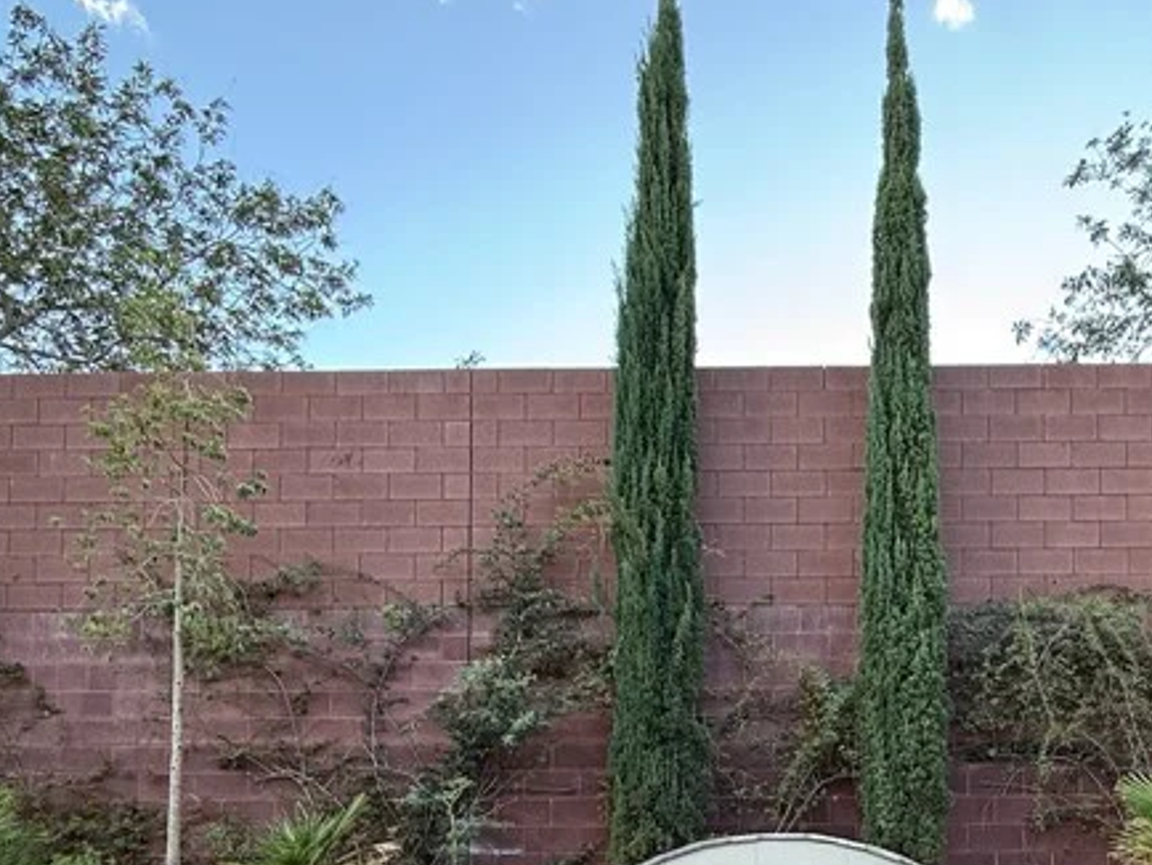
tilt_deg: +2.6
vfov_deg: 37.9
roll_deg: -0.3
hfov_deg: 54.0
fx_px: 1099
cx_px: 788
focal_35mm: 33
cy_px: 881
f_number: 2.2
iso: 64
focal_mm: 2.22
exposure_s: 1/99
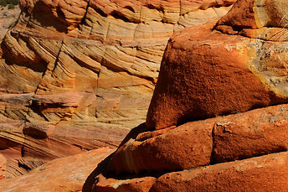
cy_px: 22
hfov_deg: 18.3
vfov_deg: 13.4
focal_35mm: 101
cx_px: 411
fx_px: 808
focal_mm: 22
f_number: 11
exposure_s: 1/640
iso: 200
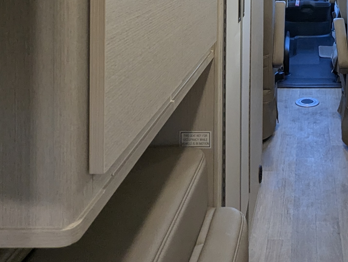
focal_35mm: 46
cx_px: 307
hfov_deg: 38.6
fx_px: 463
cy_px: -73
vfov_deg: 26.9
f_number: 2.2
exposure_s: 1/79.5
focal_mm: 2.35
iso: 81
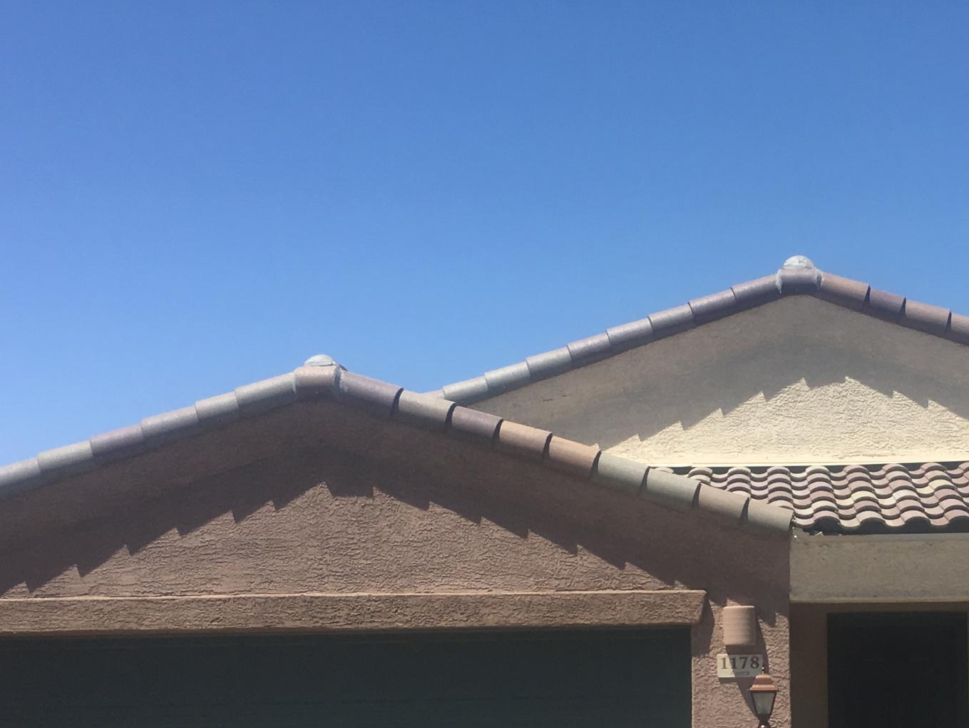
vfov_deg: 22.6
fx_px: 1792
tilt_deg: +4.4
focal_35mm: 64
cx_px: 796
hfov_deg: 29.5
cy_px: 586
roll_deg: +1.2
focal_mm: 4.15
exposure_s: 1/1923
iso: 25
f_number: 2.2
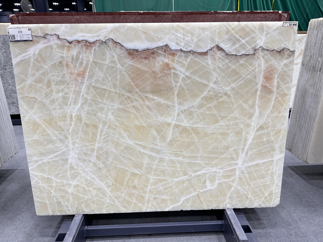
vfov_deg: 56.8
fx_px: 224
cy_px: 121
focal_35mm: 24
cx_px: 162
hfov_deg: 71.6
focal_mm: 6.86
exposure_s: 1/121
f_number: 1.78
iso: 64
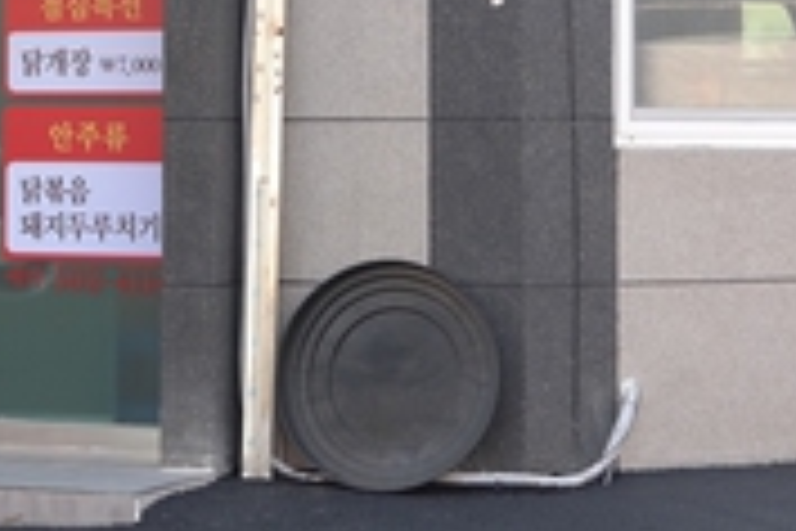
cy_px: -88
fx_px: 2874
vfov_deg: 10.4
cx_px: 279
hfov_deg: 15.7
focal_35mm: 130
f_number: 2.8
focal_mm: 30
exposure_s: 1/200
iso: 100
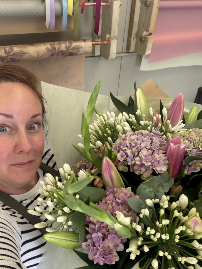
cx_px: 101
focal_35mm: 30
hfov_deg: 46.8
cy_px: 134
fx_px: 233
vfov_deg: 60.0
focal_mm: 2.71
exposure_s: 1/60
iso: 100
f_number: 1.9
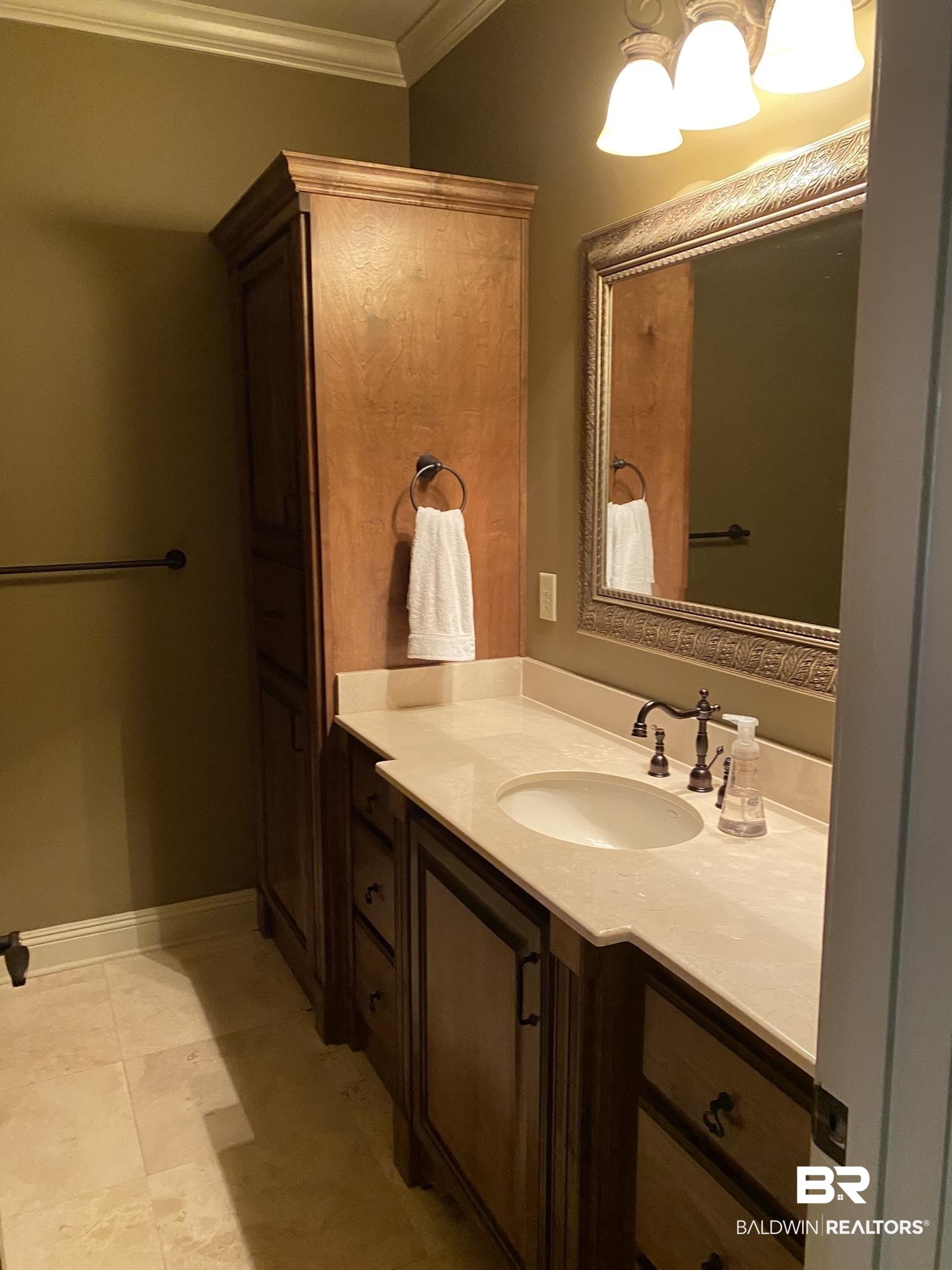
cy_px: 635
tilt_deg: -8.8
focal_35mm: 26
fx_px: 953
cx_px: 476
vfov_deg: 67.3
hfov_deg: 53.1
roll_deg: +0.5
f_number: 1.8
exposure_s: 1/60
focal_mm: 4.25
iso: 500
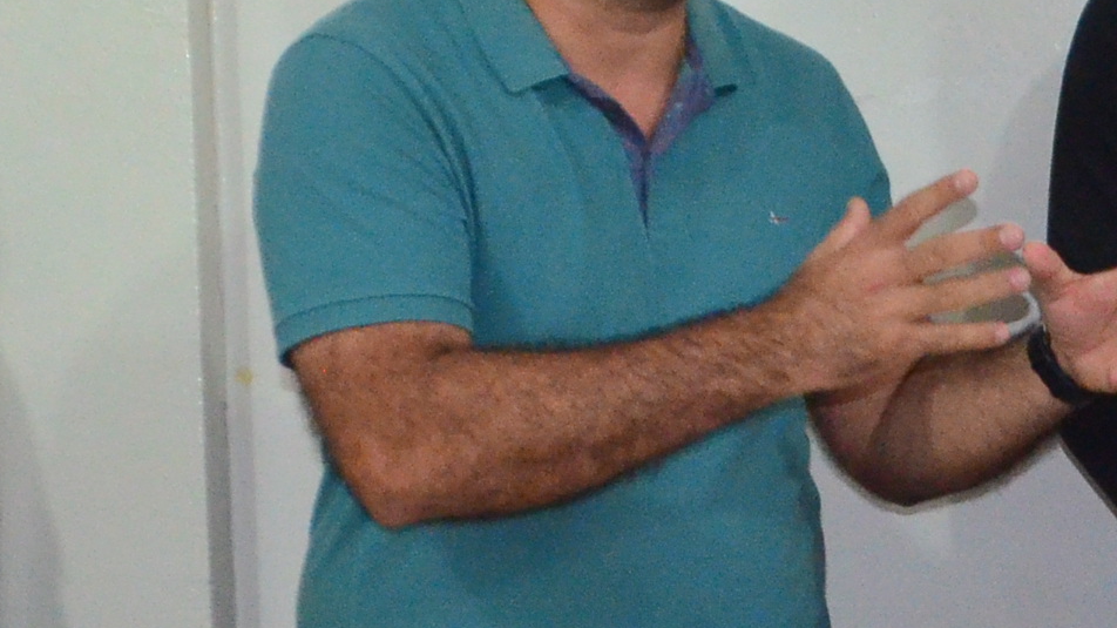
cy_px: 135
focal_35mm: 134
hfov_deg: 16.0
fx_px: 3968
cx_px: 826
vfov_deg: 9.0
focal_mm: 22
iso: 2500
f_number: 6.3
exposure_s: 1/100
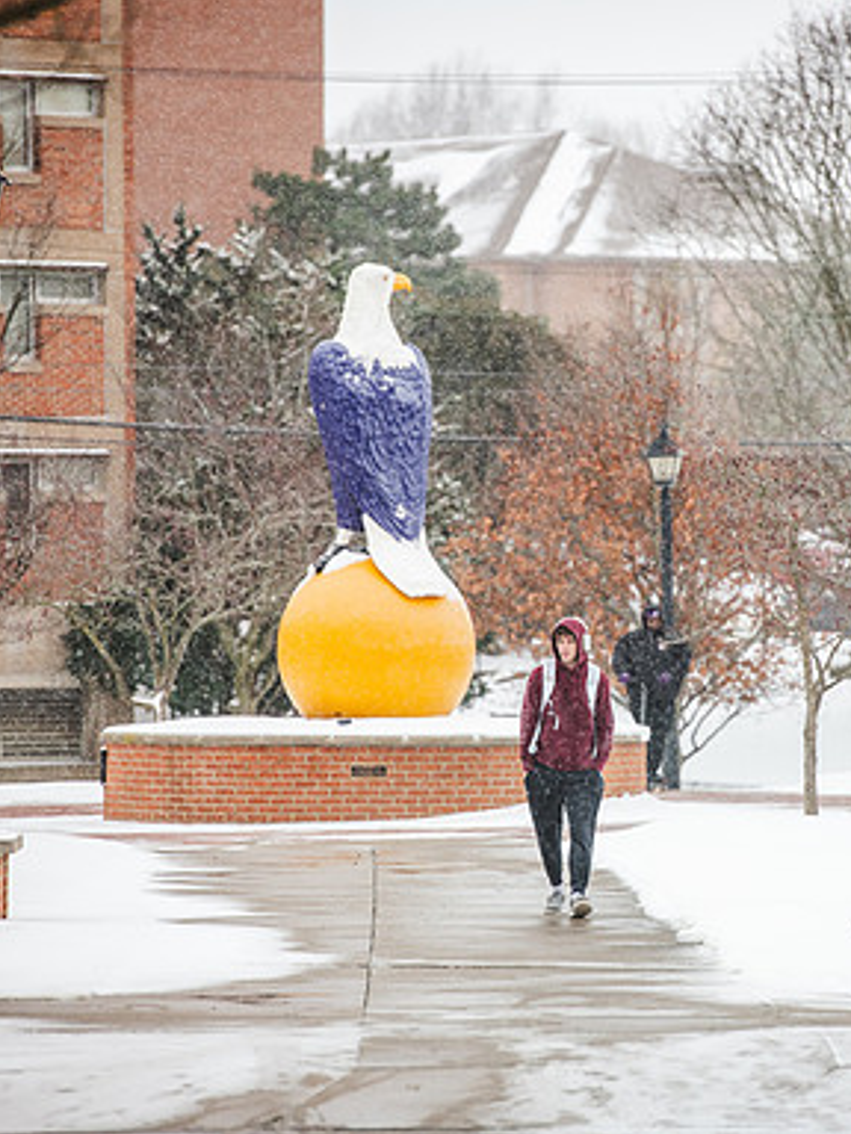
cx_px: 591
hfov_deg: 5.3
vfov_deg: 7.0
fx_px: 9276
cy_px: 568
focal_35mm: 283
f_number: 4
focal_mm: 195
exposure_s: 1/160
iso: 250
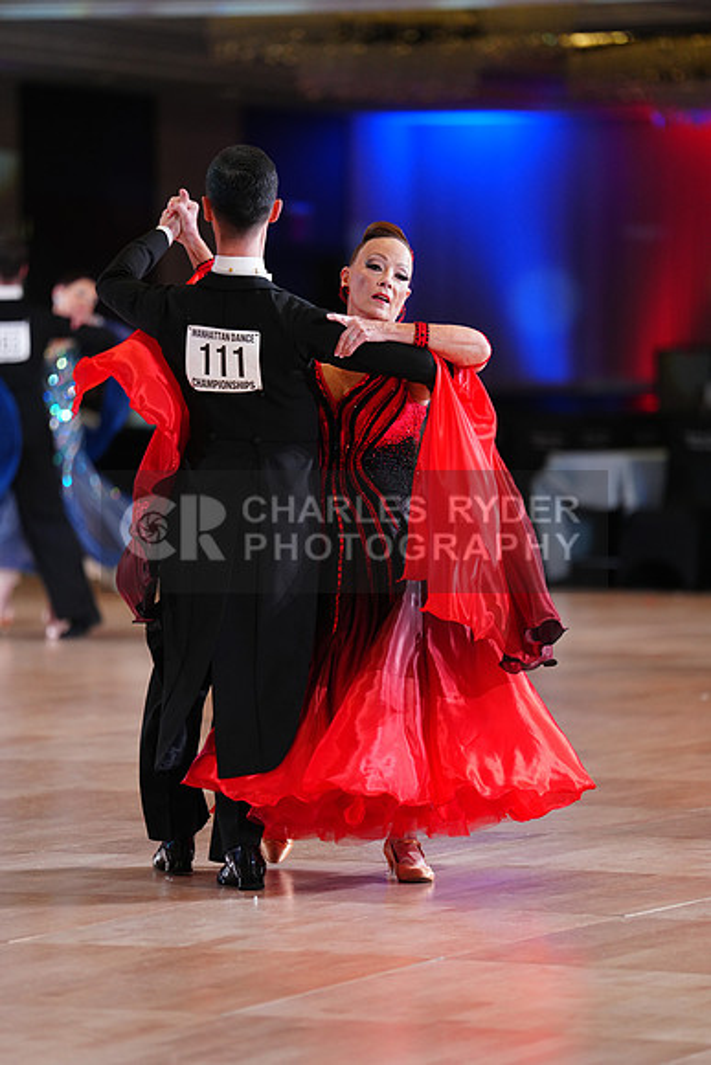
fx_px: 5566
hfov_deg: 7.3
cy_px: 532
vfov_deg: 10.9
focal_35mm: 188
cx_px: 356
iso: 1600
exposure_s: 1/320
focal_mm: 188
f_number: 2.8
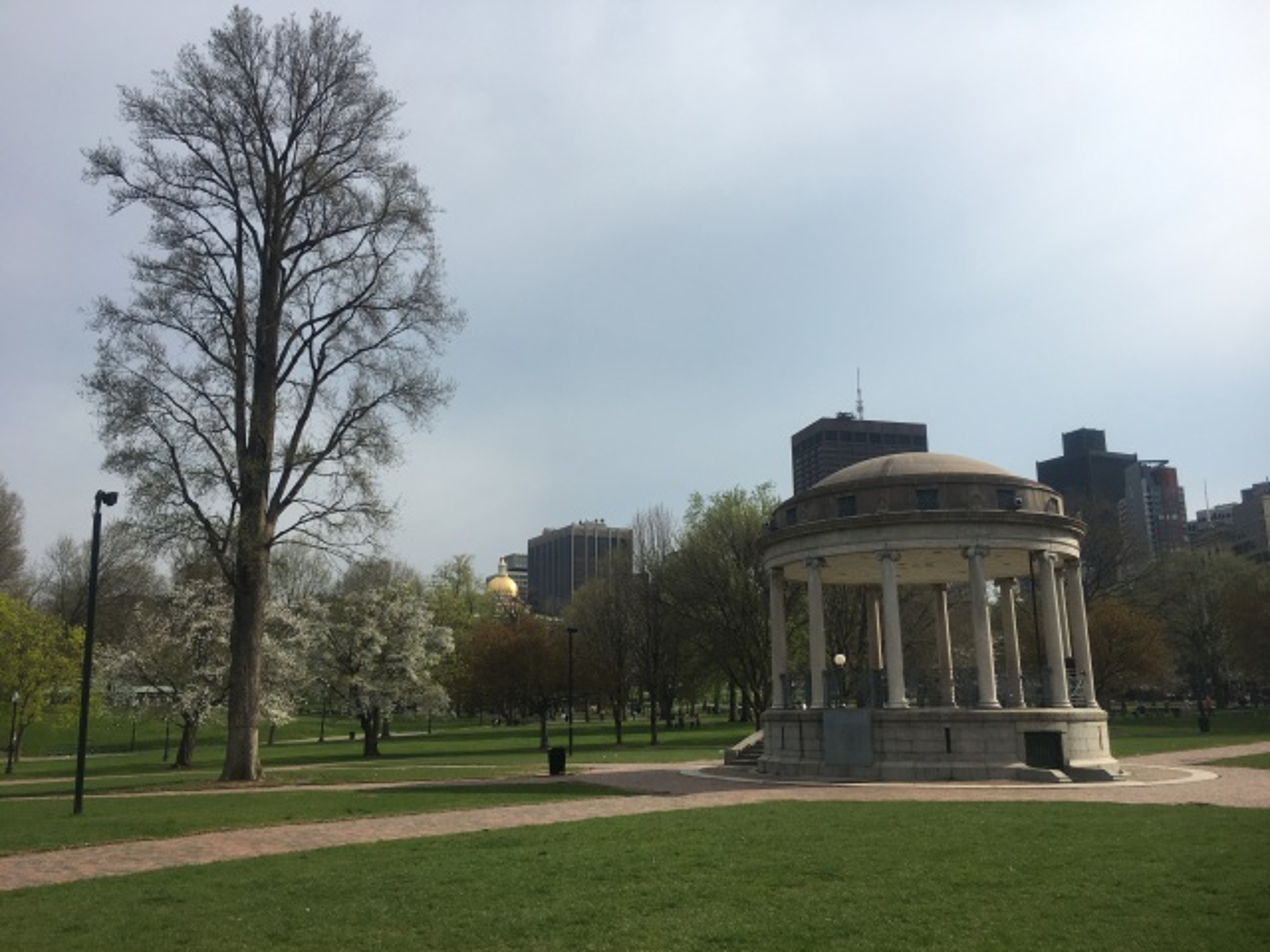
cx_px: 635
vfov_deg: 48.2
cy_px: 476
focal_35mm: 29
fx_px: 1064
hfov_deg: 61.7
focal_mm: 4.15
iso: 25
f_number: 2.2
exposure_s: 1/2564
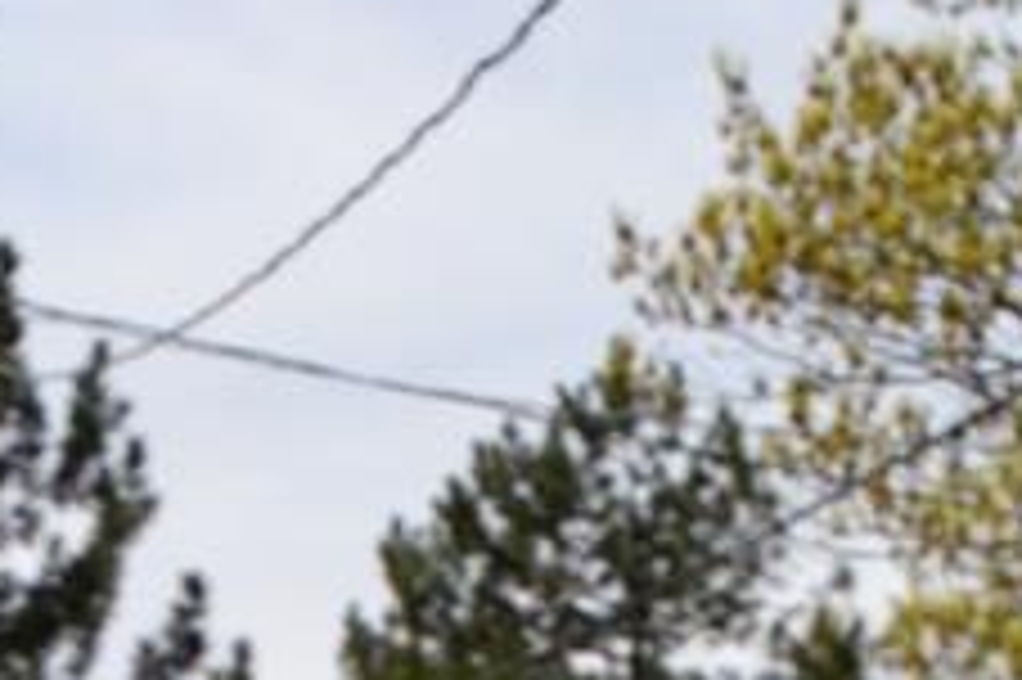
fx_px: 4227
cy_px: 1392
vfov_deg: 8.7
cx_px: -248
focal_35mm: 149
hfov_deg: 13.4
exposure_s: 1/200
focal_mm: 22
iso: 100
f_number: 10
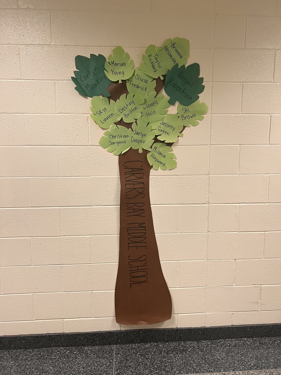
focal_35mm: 26
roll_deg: +0.3
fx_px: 281
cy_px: 188
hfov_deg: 53.1
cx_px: 140
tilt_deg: -8.1
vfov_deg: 67.3
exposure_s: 1/60
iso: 125
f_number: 1.5
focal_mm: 5.7
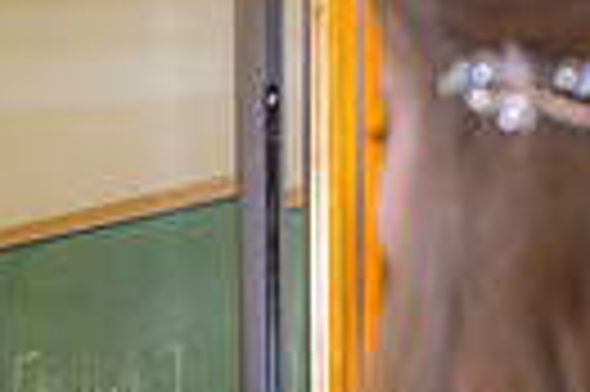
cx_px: 149
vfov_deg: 8.5
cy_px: 680
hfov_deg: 13.2
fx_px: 2537
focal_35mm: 155
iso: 1250
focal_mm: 35
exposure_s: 1/100
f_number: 4
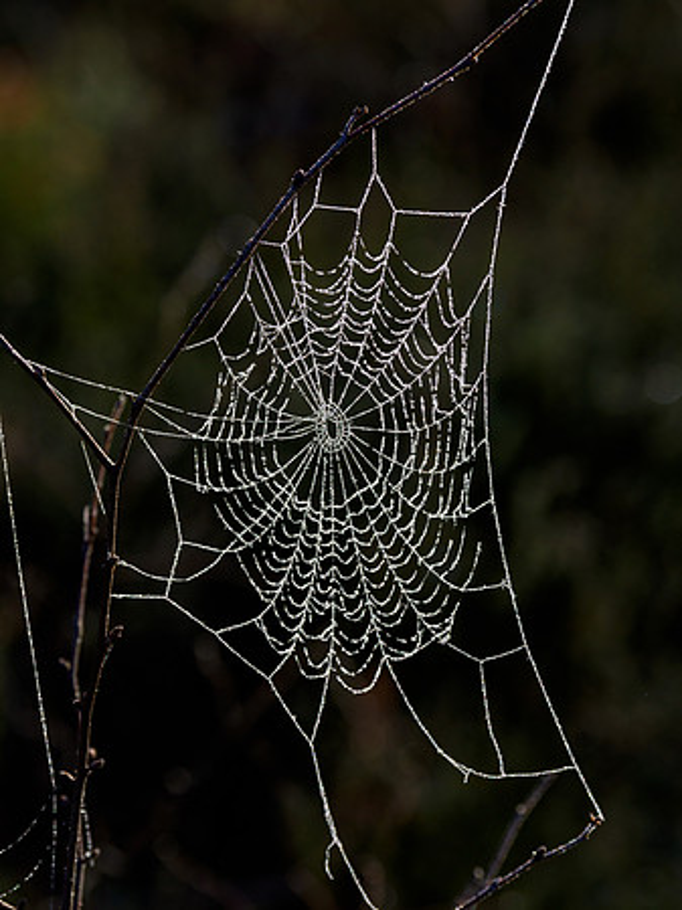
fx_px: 5574
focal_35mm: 212
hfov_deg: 7.0
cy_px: 455
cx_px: 341
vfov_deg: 9.3
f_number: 5.6
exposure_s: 1/1000
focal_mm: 106
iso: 400
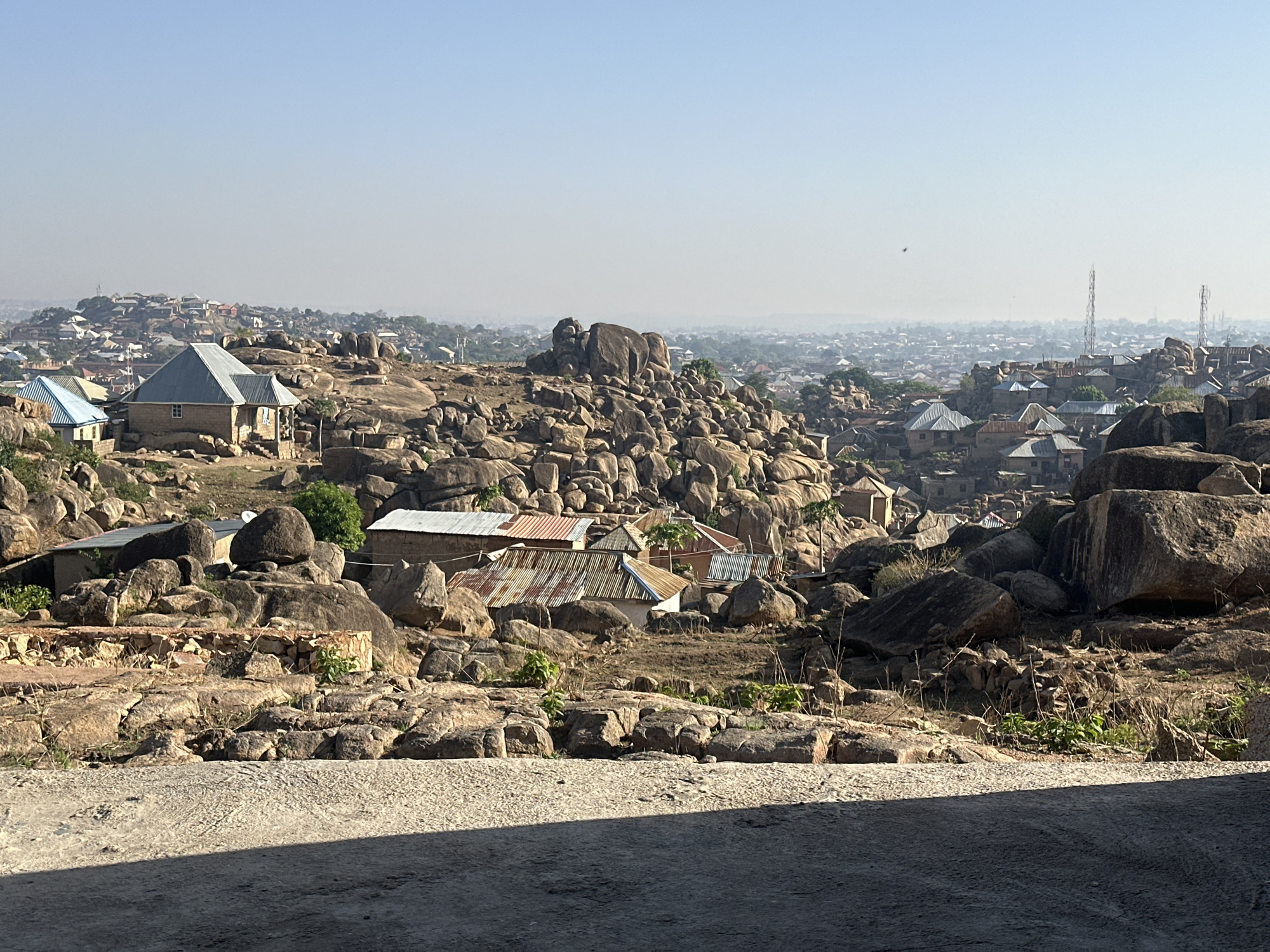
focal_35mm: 48
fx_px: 1761
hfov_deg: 39.7
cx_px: 635
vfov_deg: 30.3
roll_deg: +0.0
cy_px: 476
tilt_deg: -6.5
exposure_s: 1/3472
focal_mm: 6.86
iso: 64
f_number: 1.78
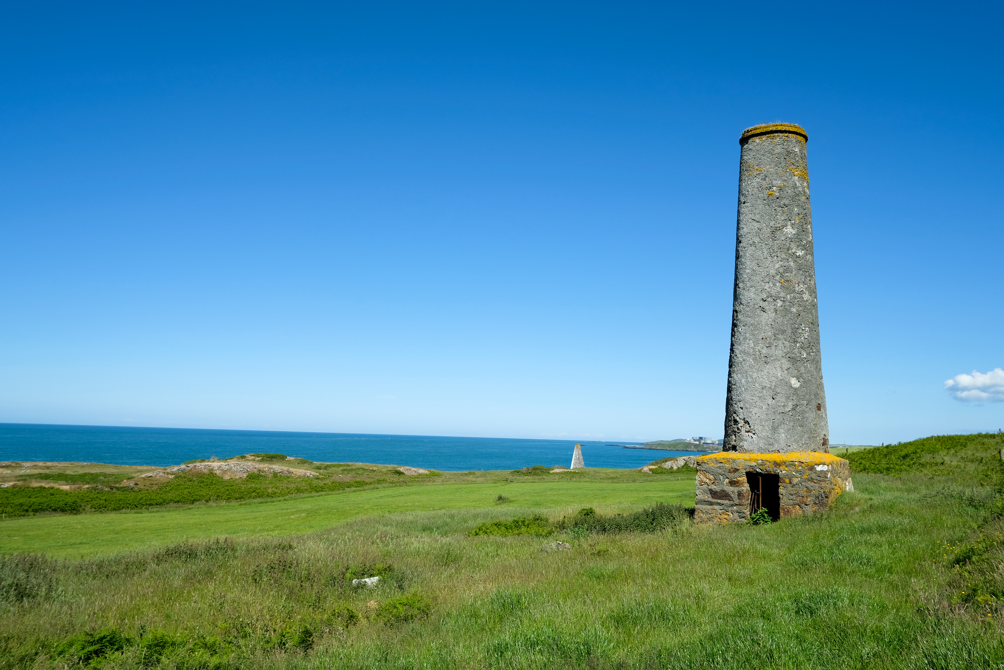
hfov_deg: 67.4
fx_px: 753
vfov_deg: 47.9
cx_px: 502
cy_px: 335
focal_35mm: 27
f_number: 5.6
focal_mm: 18
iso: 200
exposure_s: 1/950
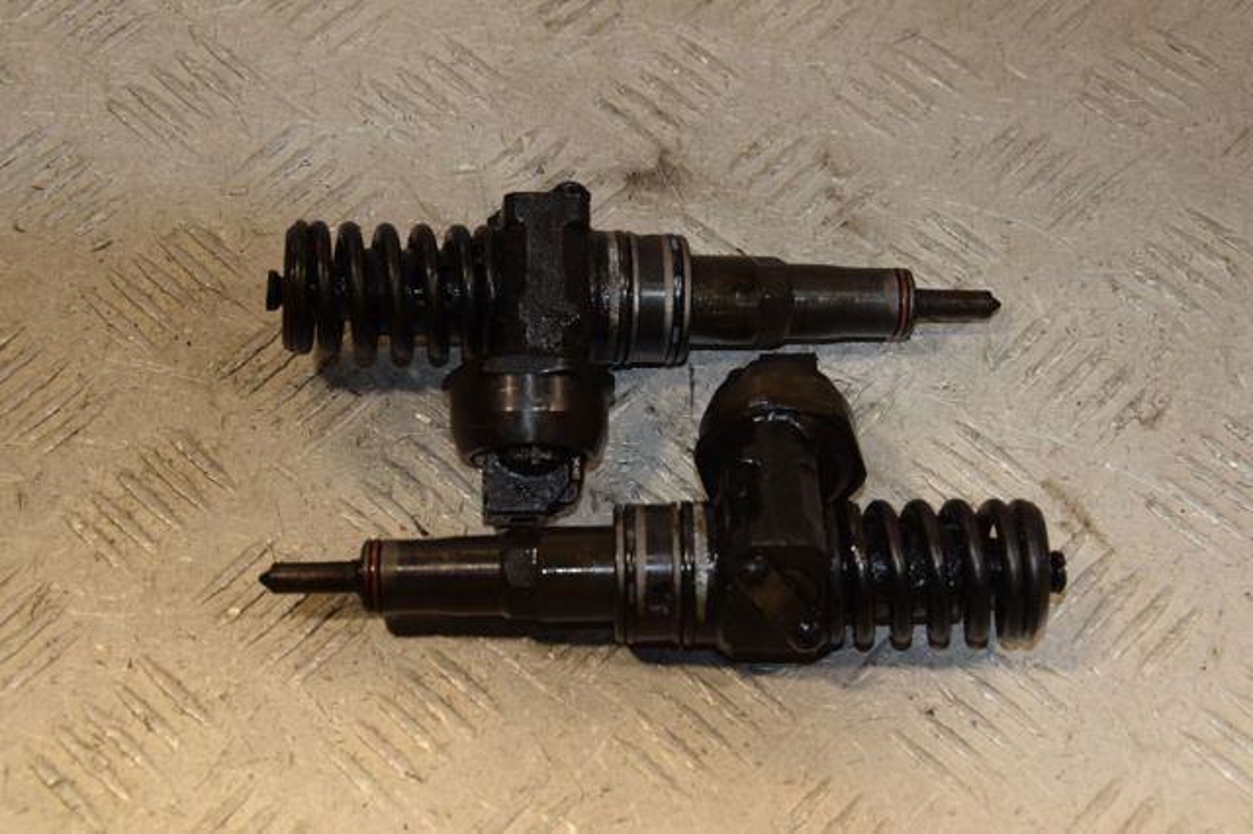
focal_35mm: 68
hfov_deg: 29.9
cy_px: 417
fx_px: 2348
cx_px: 626
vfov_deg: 20.1
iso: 800
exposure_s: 1/200
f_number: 7.1
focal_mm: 45
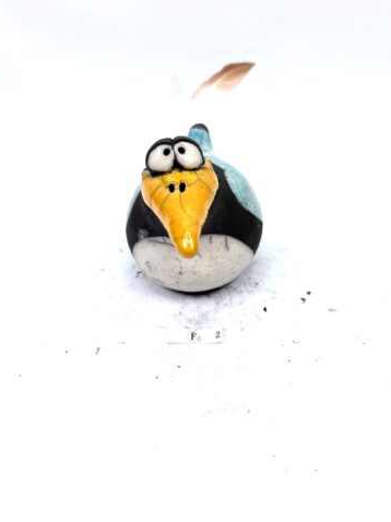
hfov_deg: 48.2
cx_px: 205
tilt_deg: -38.1
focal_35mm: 29
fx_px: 437
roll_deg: +2.1
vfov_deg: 61.6
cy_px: 236
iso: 50
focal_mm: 5.96
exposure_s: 1/417
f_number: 1.6
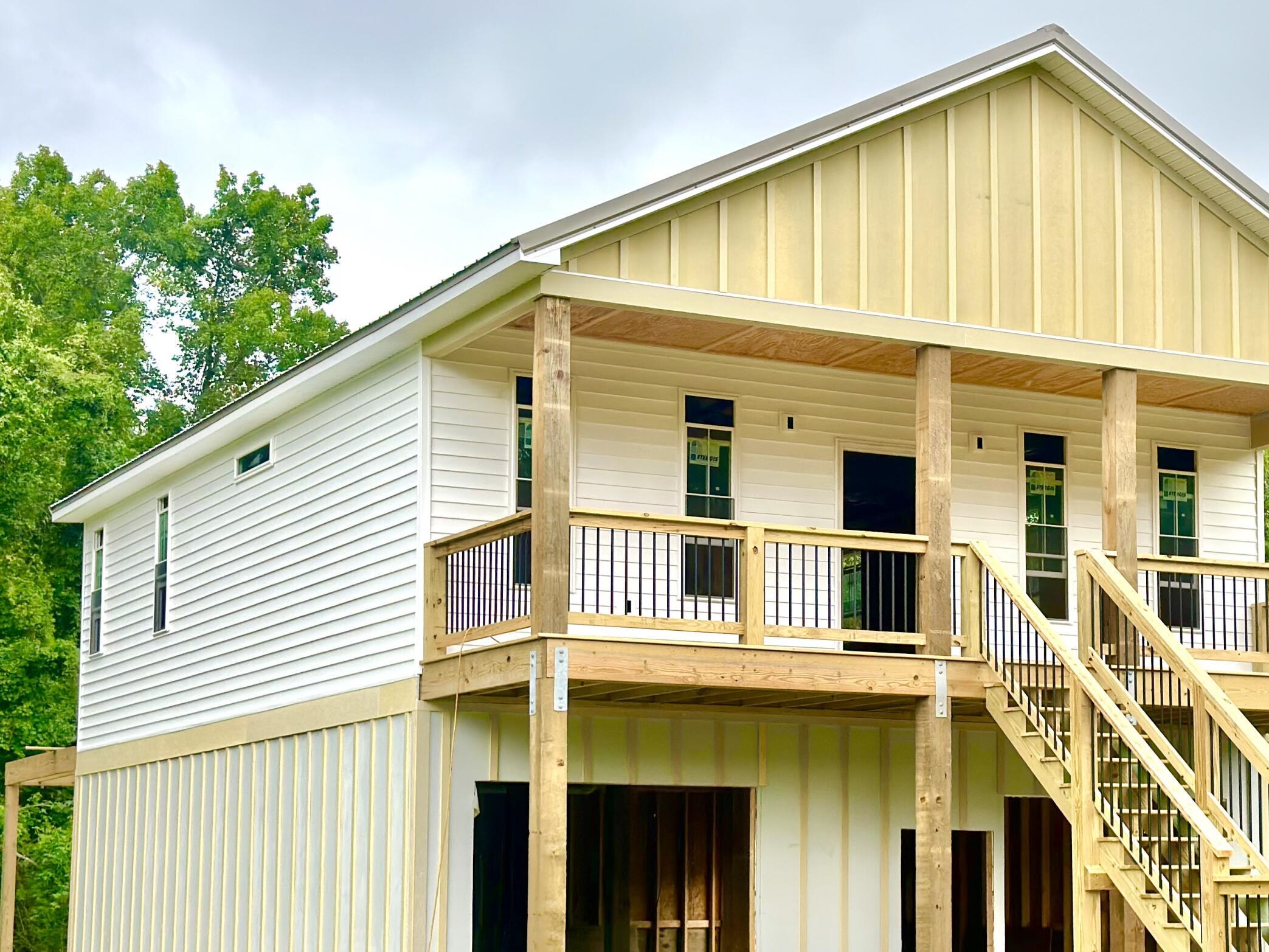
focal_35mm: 69
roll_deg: +0.3
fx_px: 2529
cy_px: 610
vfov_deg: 21.3
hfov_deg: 28.0
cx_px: 863
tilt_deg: +7.3
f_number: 1.78
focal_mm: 6.86
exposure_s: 1/864
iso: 80
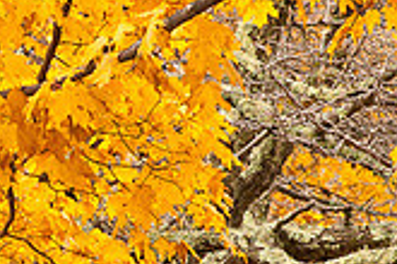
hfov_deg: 4.2
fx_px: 5425
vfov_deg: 2.8
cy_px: 433
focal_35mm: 492
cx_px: -284
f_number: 18
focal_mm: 140
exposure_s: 1/8
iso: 200
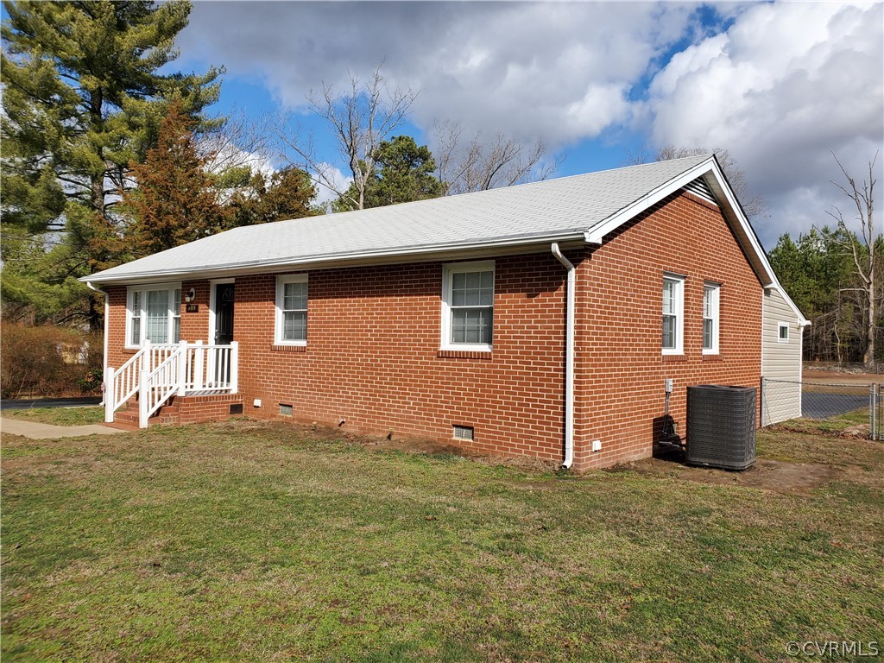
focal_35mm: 26
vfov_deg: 53.1
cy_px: 332
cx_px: 442
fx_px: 664
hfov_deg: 67.3
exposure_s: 1/2127
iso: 50
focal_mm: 4.3
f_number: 2.4
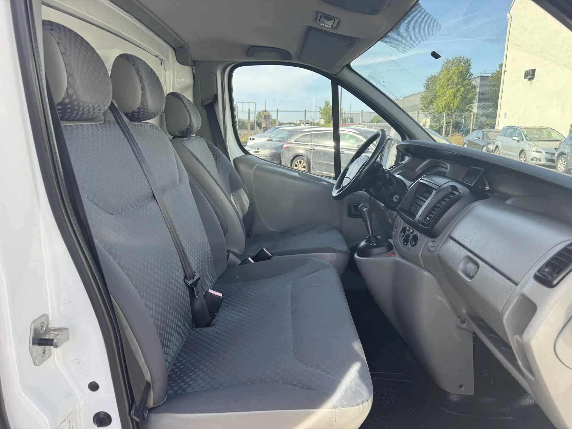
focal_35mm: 24
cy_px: 214
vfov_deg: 56.8
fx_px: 397
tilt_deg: -10.7
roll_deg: -1.7
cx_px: 286
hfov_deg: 71.6
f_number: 1.78
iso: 80
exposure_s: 1/604
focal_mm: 6.76
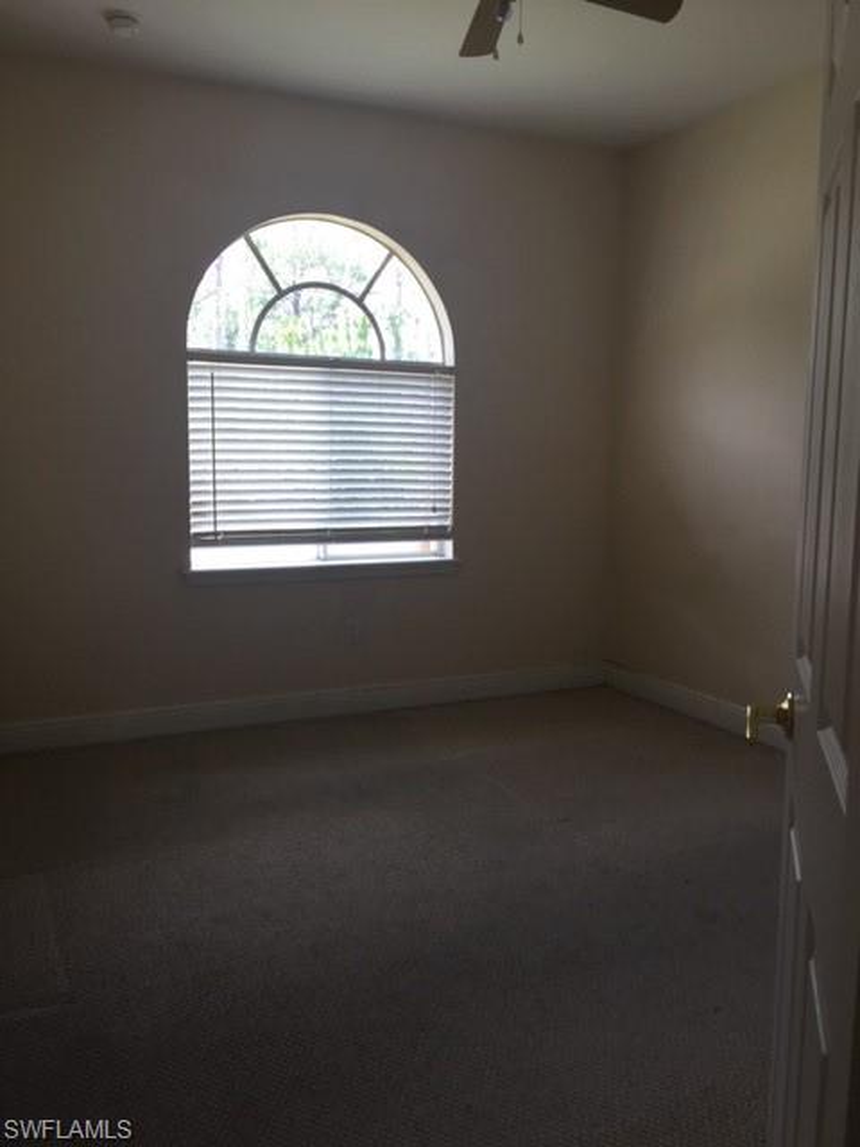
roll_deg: -1.0
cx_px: 430
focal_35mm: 29
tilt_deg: -6.4
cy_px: 574
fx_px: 961
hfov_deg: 48.2
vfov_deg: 61.7
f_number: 2.2
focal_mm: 4.15
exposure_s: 1/60
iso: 32
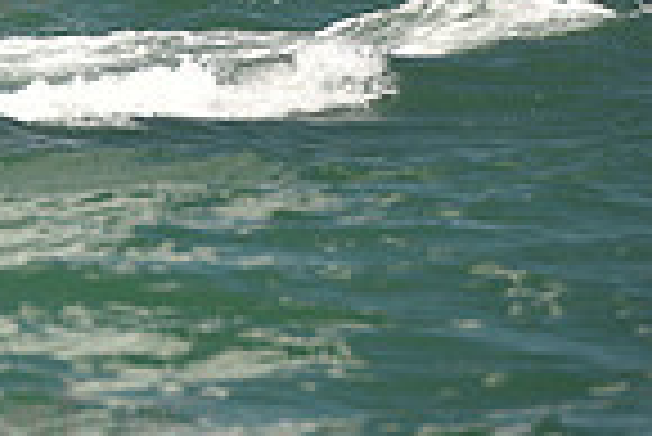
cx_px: -648
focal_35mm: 802
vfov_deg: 1.7
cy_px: -160
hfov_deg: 2.6
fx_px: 14539
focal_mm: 200
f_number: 4.5
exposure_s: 1/800
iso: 250
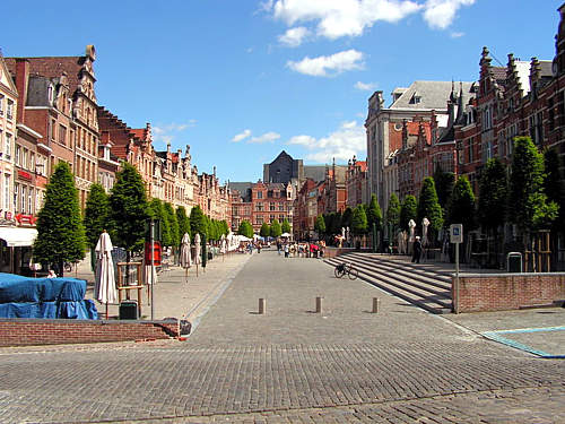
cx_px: 282
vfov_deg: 39.7
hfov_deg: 51.4
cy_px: 212
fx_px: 588
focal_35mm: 36
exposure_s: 1/500
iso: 64
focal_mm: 6
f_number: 4.8
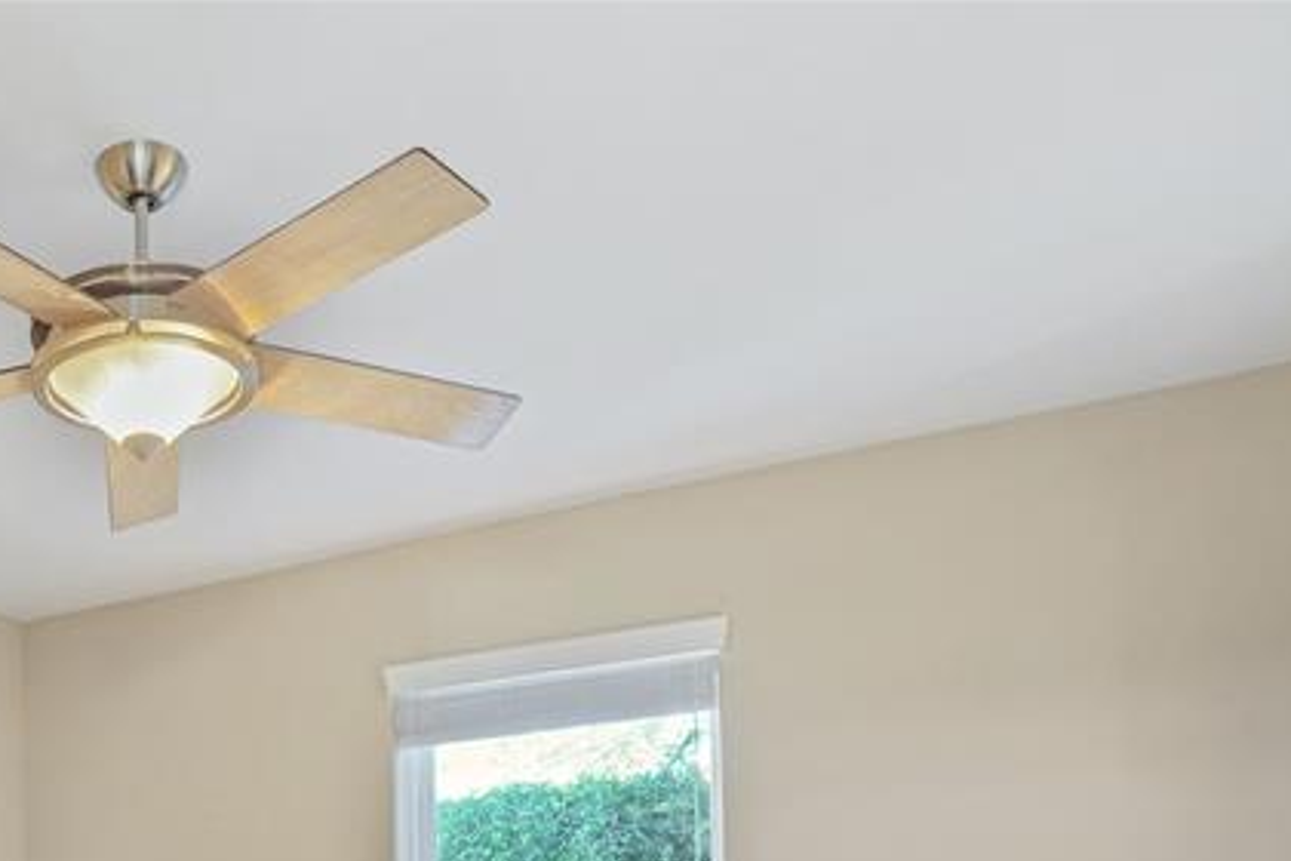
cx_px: 129
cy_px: 1046
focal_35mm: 39
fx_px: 1398
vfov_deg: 29.3
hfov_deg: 45.0
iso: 100
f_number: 10
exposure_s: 15
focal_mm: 16
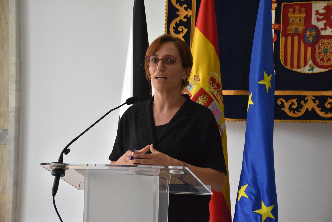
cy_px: 111
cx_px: 166
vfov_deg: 13.8
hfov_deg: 20.6
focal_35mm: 99
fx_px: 913
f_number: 5.6
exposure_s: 1/125
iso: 400
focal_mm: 66
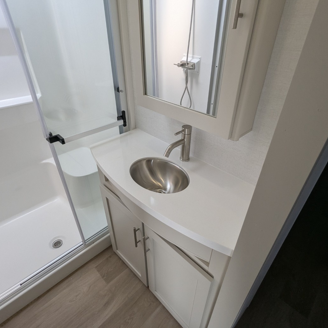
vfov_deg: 77.7
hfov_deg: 77.7
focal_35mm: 19
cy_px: 165
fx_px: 204
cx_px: 166
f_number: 2.2
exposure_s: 1/245
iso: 60
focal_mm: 2.35
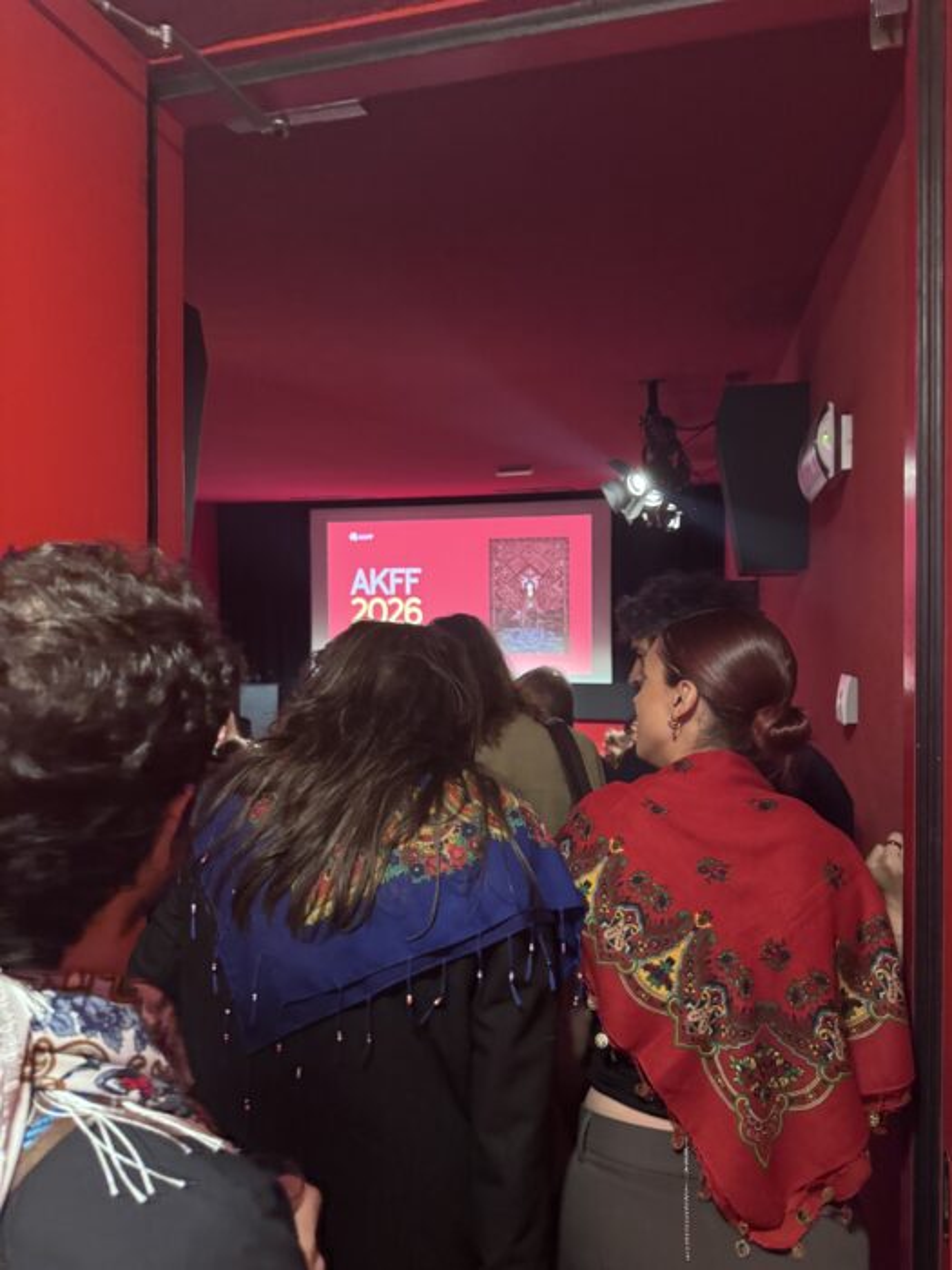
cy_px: 635
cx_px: 476
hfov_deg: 56.8
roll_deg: +0.5
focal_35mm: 24
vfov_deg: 71.6
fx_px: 880
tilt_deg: +1.7
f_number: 1.78
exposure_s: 1/30
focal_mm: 6.76
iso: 800
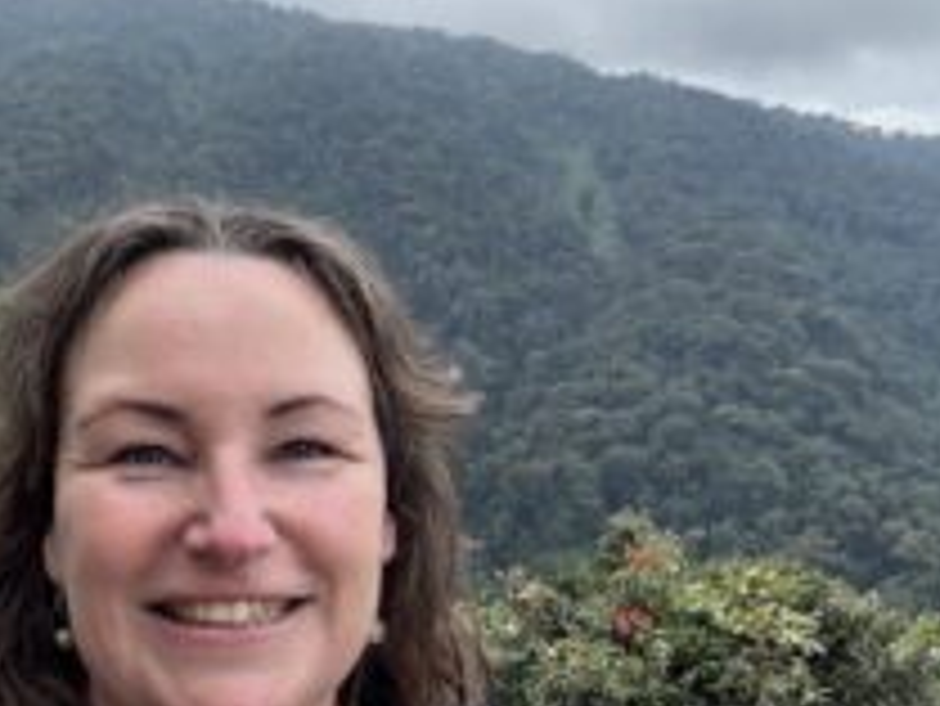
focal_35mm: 44
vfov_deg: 32.8
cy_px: 418
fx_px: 1196
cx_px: 378
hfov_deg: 42.7
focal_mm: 2.69
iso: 40
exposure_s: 1/575
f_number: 1.9
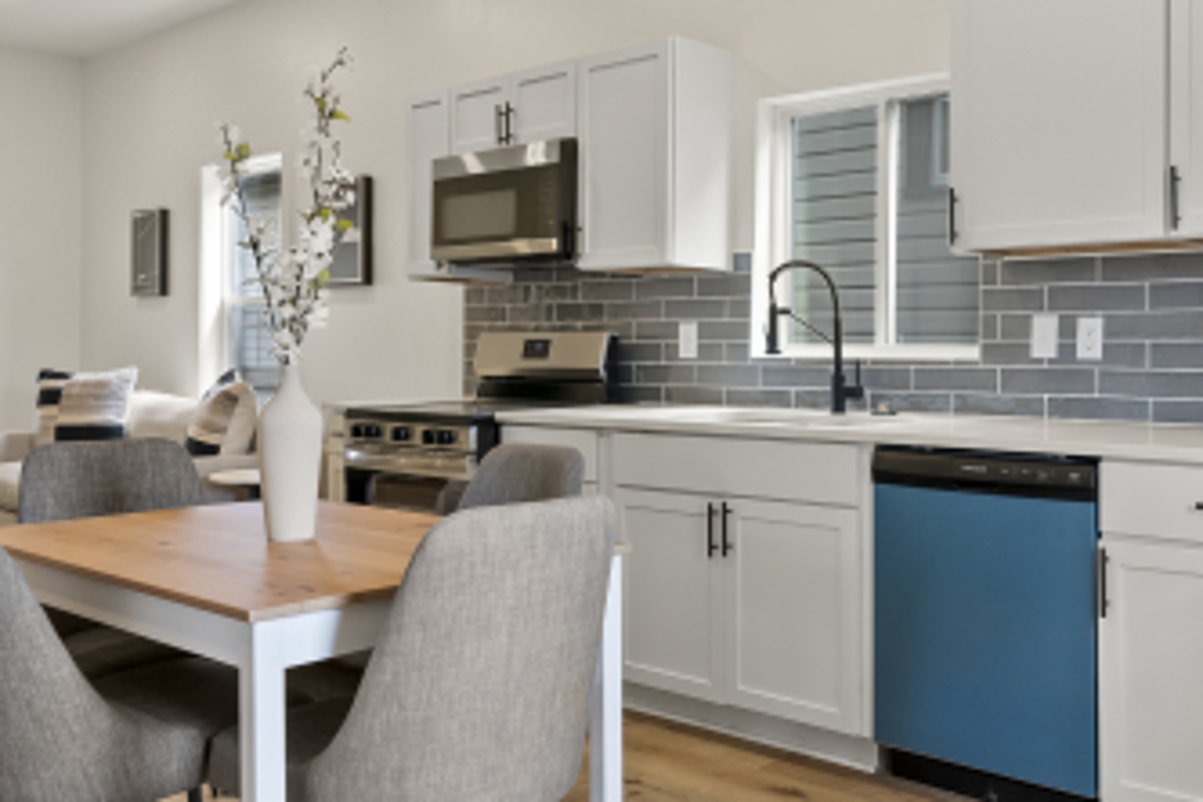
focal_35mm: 36
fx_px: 1203
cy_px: 361
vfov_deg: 36.8
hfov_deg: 52.3
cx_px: 784
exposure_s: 1/6
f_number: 9
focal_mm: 16
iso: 500
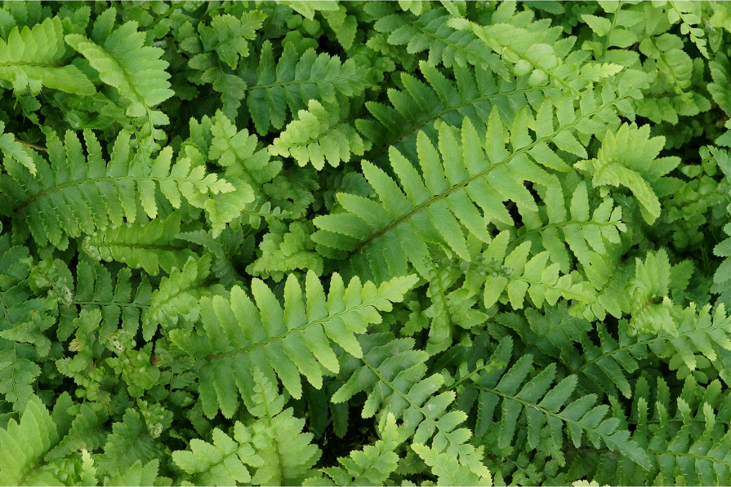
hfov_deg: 13.7
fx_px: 3046
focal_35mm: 150
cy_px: 244
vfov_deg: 9.1
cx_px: 366
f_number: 13
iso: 2500
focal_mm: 100
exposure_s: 1/160
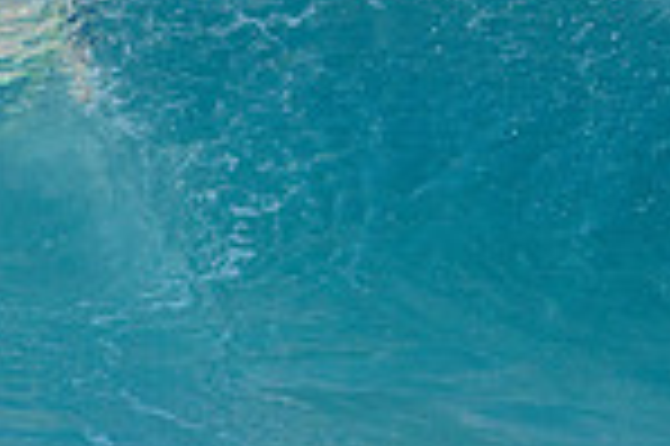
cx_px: 1156
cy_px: 340
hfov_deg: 1.1
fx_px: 36307
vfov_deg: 0.7
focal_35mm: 1953
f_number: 5.6
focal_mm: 500
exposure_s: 1/2000
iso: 560
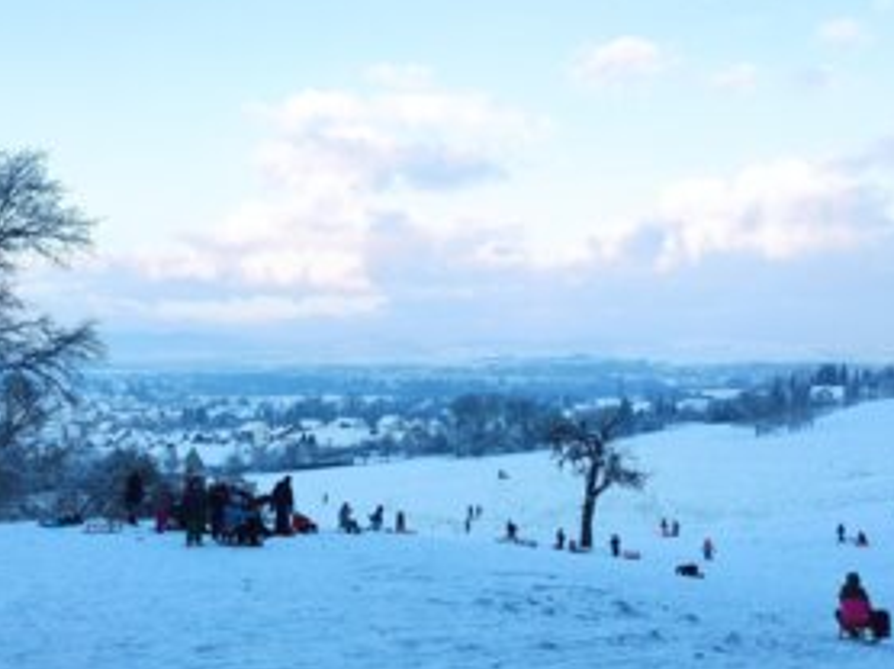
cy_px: 415
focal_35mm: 36
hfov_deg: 51.4
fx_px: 929
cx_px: 421
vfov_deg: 39.4
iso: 100
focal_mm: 5.43
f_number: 1.89
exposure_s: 1/212
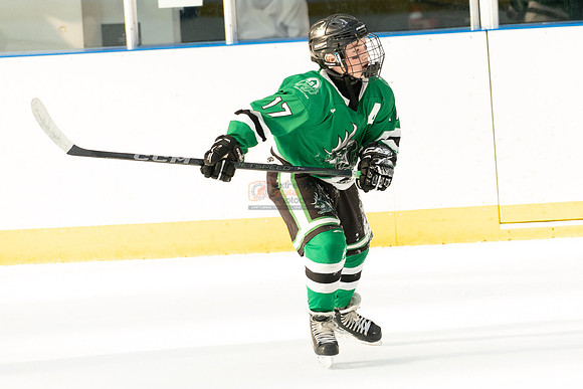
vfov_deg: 4.3
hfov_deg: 6.4
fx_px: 5238
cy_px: 153
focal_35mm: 323
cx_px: 340
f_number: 3.2
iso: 2000
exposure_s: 1/1600
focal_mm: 150
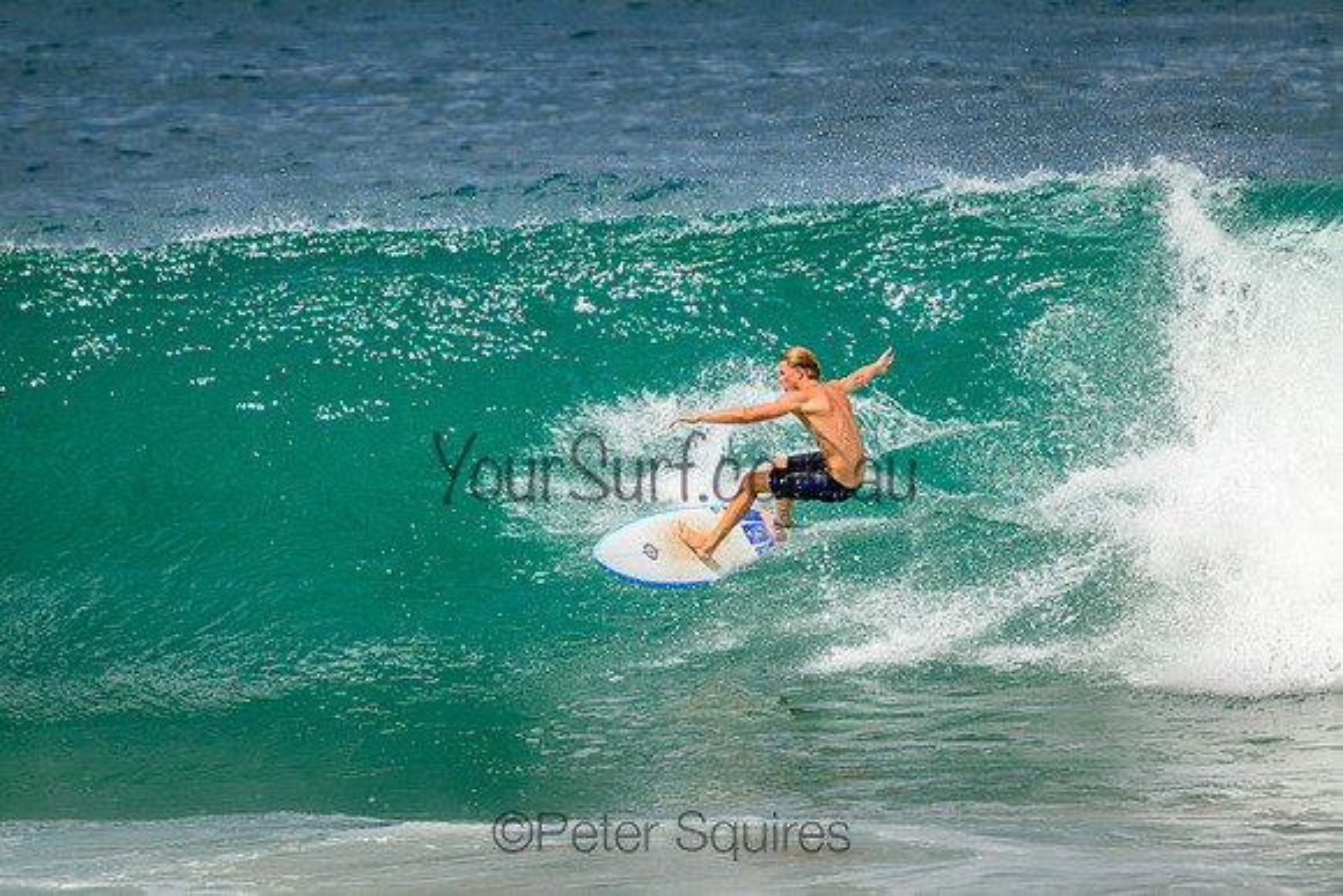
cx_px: 672
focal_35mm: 800
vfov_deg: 1.7
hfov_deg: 2.6
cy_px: 448
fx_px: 29850
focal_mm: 800
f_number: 11
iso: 800
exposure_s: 1/2000
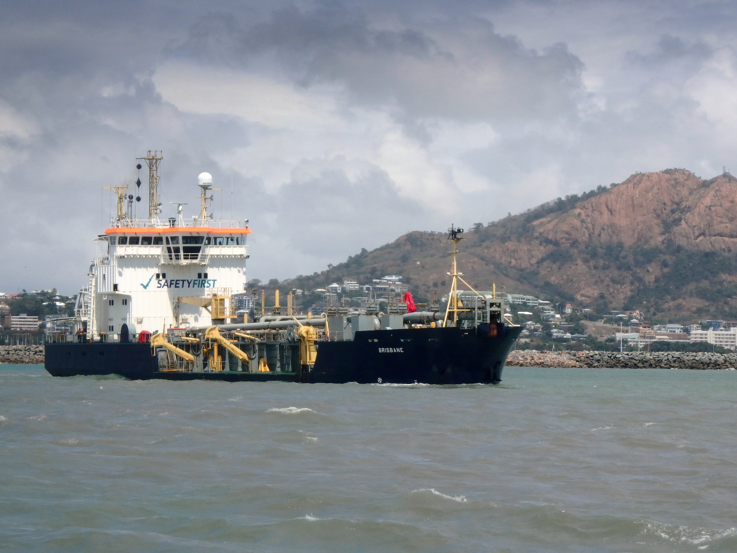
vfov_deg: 12.3
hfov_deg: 16.4
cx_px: 418
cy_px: 263
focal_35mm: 120
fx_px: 2555
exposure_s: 1/1000
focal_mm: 18.7
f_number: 5.7
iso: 125
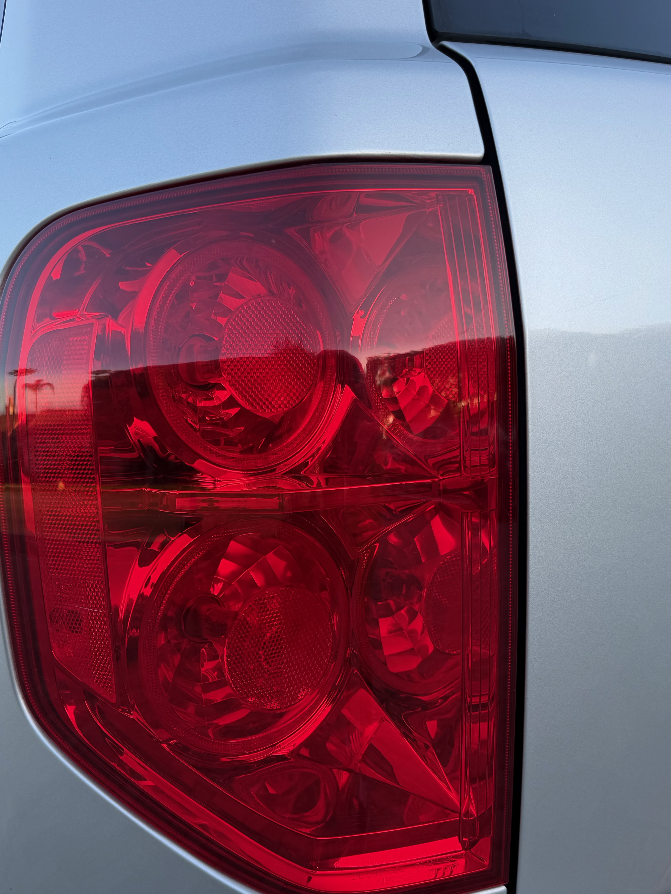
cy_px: 571
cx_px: 308
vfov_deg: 54.6
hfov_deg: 42.9
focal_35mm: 33
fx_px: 853
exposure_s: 1/283
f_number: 1.78
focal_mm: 6.76
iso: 64
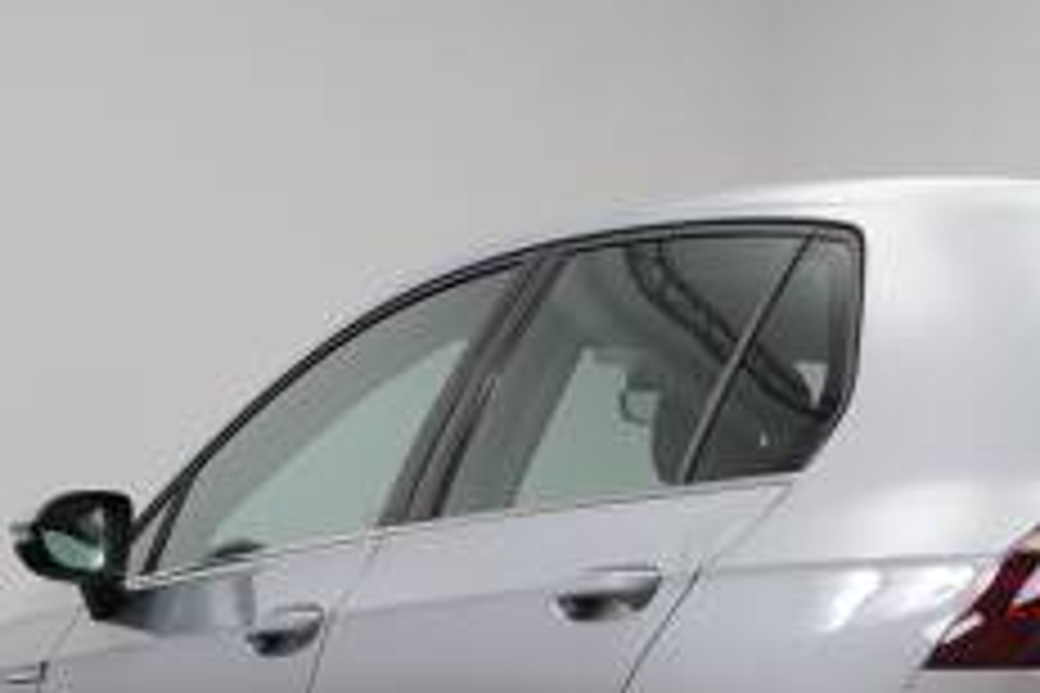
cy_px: 756
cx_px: 1081
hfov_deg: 15.2
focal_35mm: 132
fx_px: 3803
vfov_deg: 10.3
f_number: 4
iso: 800
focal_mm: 47.6
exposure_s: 1/160
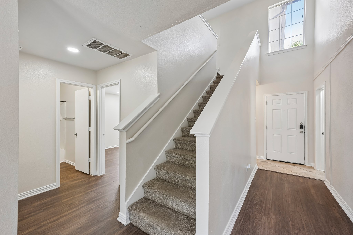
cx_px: 176
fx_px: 147
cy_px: 118
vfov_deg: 77.3
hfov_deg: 100.4
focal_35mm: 15
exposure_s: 1/15
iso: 250
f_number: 6.7
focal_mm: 15
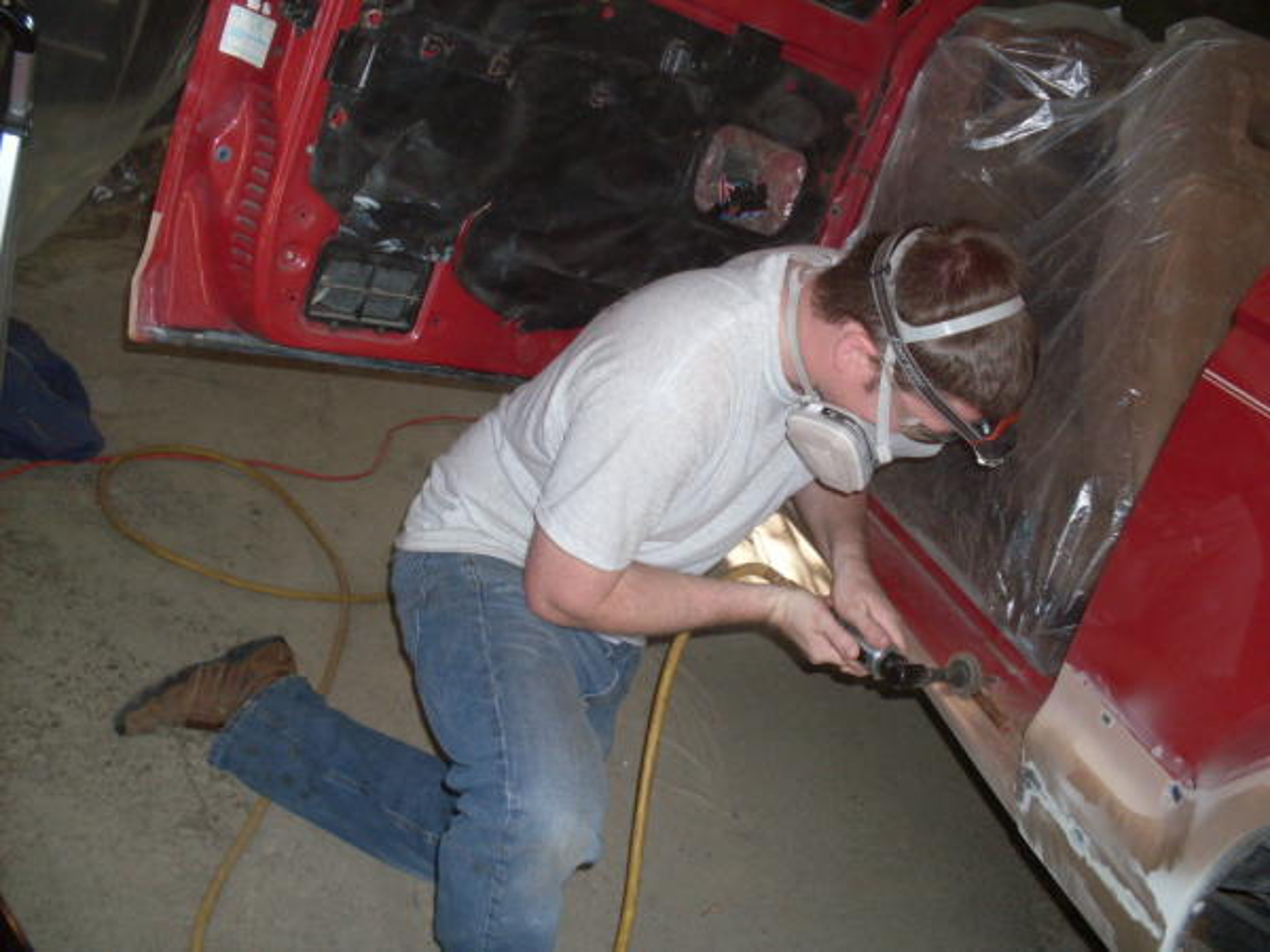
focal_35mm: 38
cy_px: 476
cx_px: 635
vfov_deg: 37.7
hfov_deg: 49.0
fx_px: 1394
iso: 100
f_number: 2.8
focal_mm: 6.3
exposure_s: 1/45
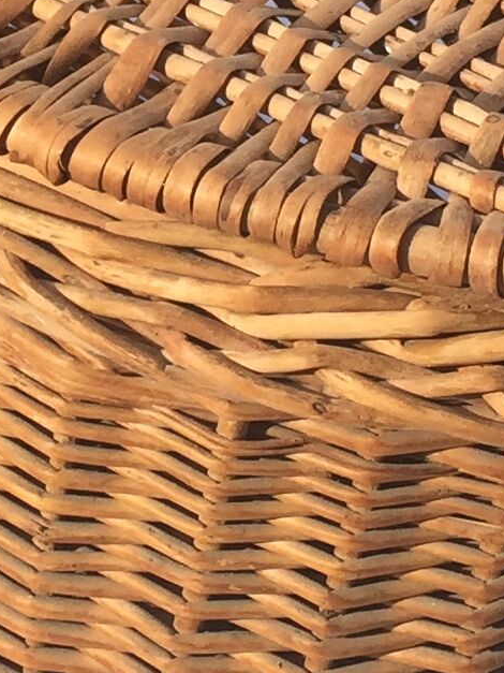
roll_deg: -8.3
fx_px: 2932
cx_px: -91
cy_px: 63
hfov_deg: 9.7
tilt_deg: -32.0
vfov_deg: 13.0
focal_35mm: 151
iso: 32
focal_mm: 4.15
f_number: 2.2
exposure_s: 1/1099
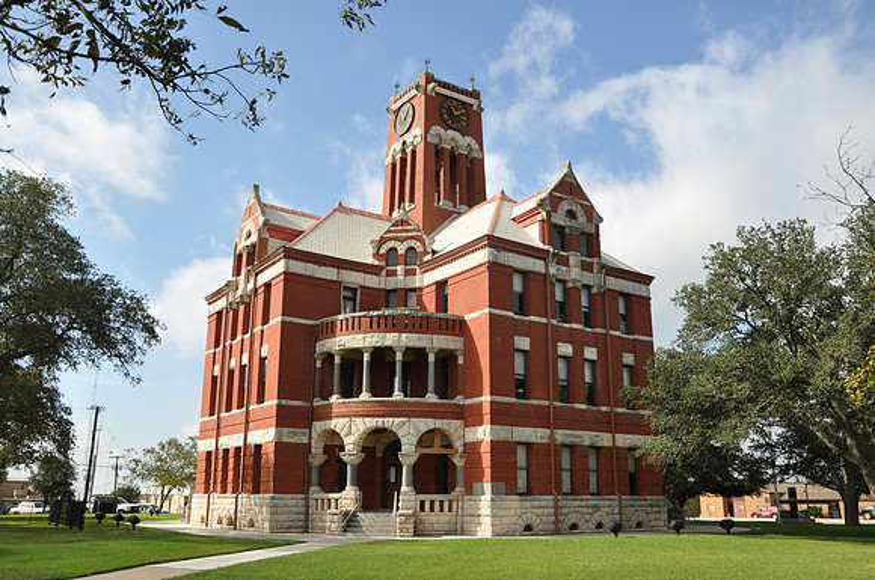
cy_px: 290
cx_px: 438
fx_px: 765
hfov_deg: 59.6
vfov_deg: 41.6
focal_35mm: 32
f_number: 8
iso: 200
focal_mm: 21
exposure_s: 1/250
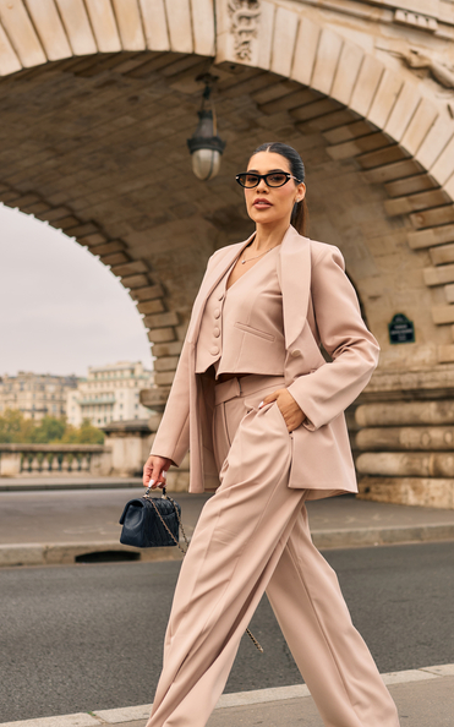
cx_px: 242
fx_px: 951
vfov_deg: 41.7
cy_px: 311
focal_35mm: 48
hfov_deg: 26.9
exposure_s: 1/1250
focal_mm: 35
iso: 100
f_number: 2.5
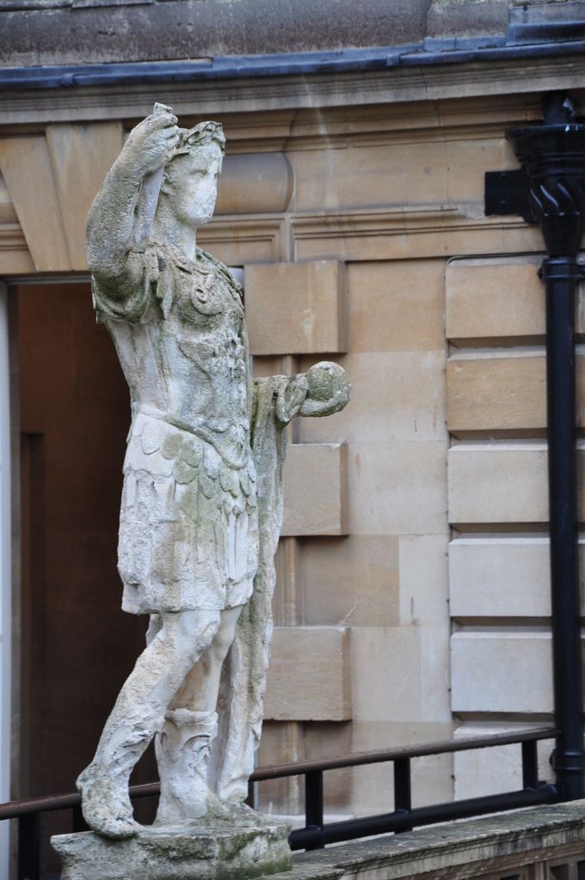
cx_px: 292
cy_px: 440
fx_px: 3849
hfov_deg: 8.7
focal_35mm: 158
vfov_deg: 13.1
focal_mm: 105
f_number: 7.1
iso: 400
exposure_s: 1/40
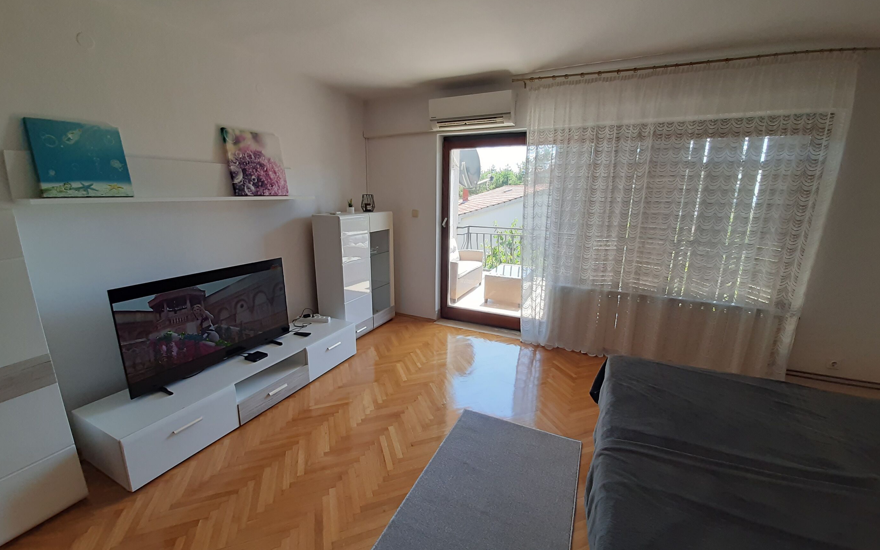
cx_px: 435
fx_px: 336
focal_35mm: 14
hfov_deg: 105.3
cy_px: 280
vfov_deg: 78.6
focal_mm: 1.42
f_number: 2.2
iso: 64
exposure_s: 1/100
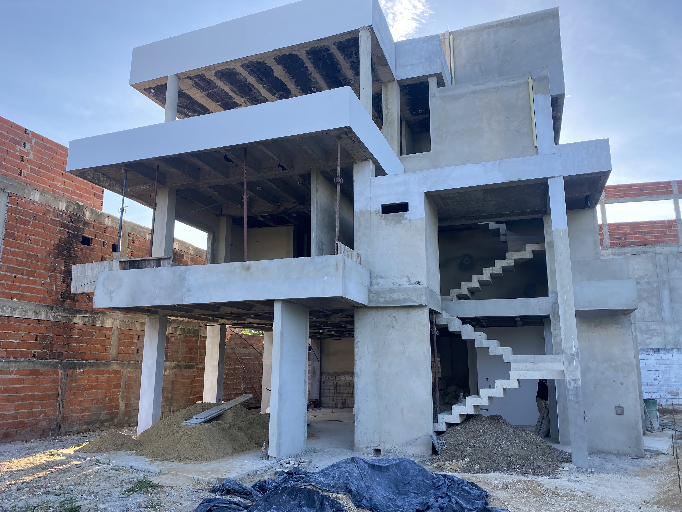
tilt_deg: +11.9
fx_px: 512
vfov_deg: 53.1
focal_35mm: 26
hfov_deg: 67.3
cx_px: 341
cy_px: 256
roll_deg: -0.4
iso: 32
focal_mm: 4.25
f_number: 1.8
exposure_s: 1/560
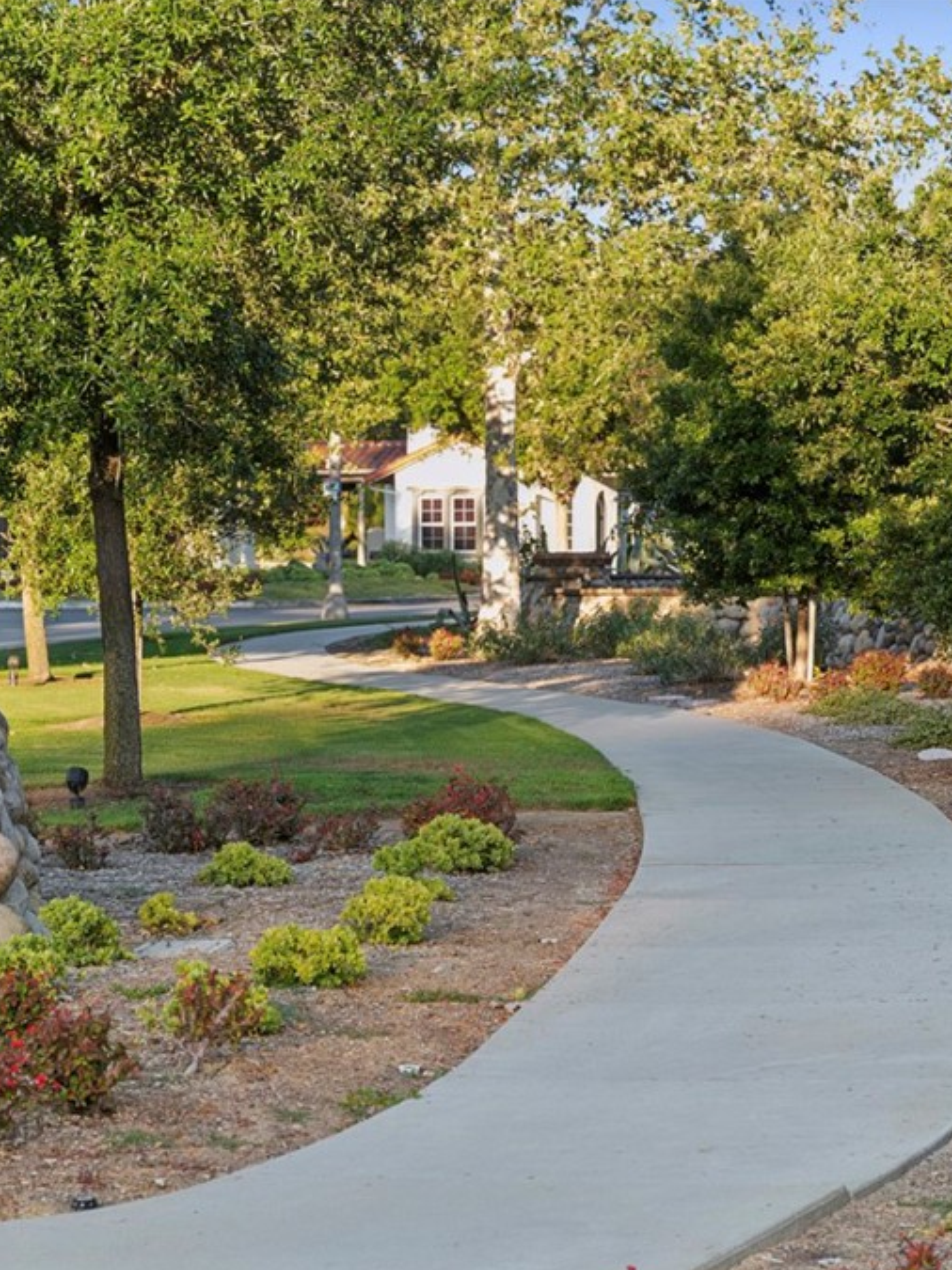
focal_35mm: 102
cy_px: 637
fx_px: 3741
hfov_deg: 14.5
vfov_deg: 19.3
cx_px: 357
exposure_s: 1/100
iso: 400
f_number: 5.6
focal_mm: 70
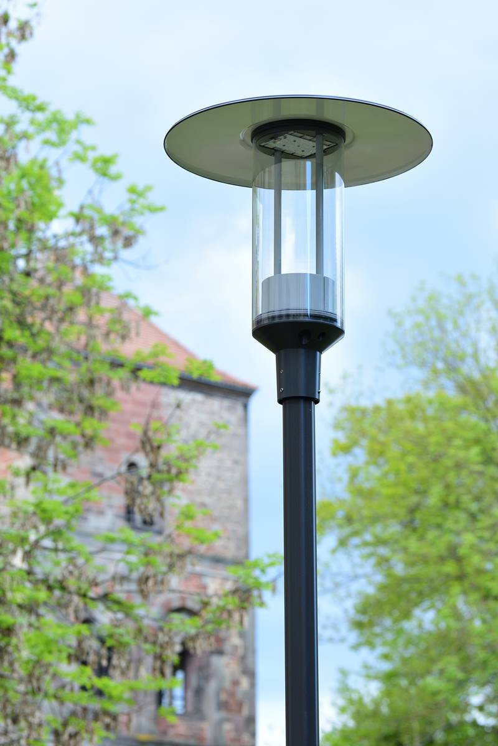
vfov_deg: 14.9
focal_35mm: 138
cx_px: 249
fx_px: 2863
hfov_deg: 9.9
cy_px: 373
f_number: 5
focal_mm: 92
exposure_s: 1/80
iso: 200
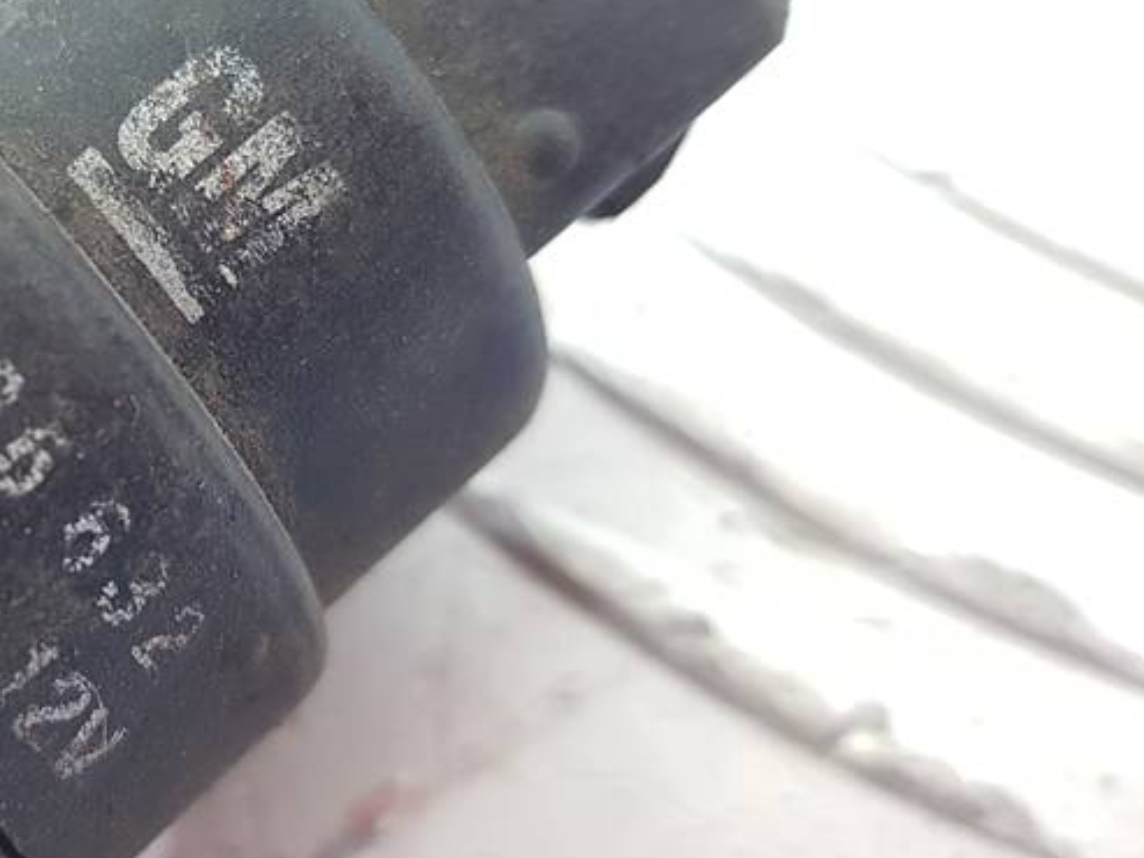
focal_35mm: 54
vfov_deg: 27.0
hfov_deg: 32.7
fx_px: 1785
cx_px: 0
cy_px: 373
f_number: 1.7
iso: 125
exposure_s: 1/50
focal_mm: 4.2
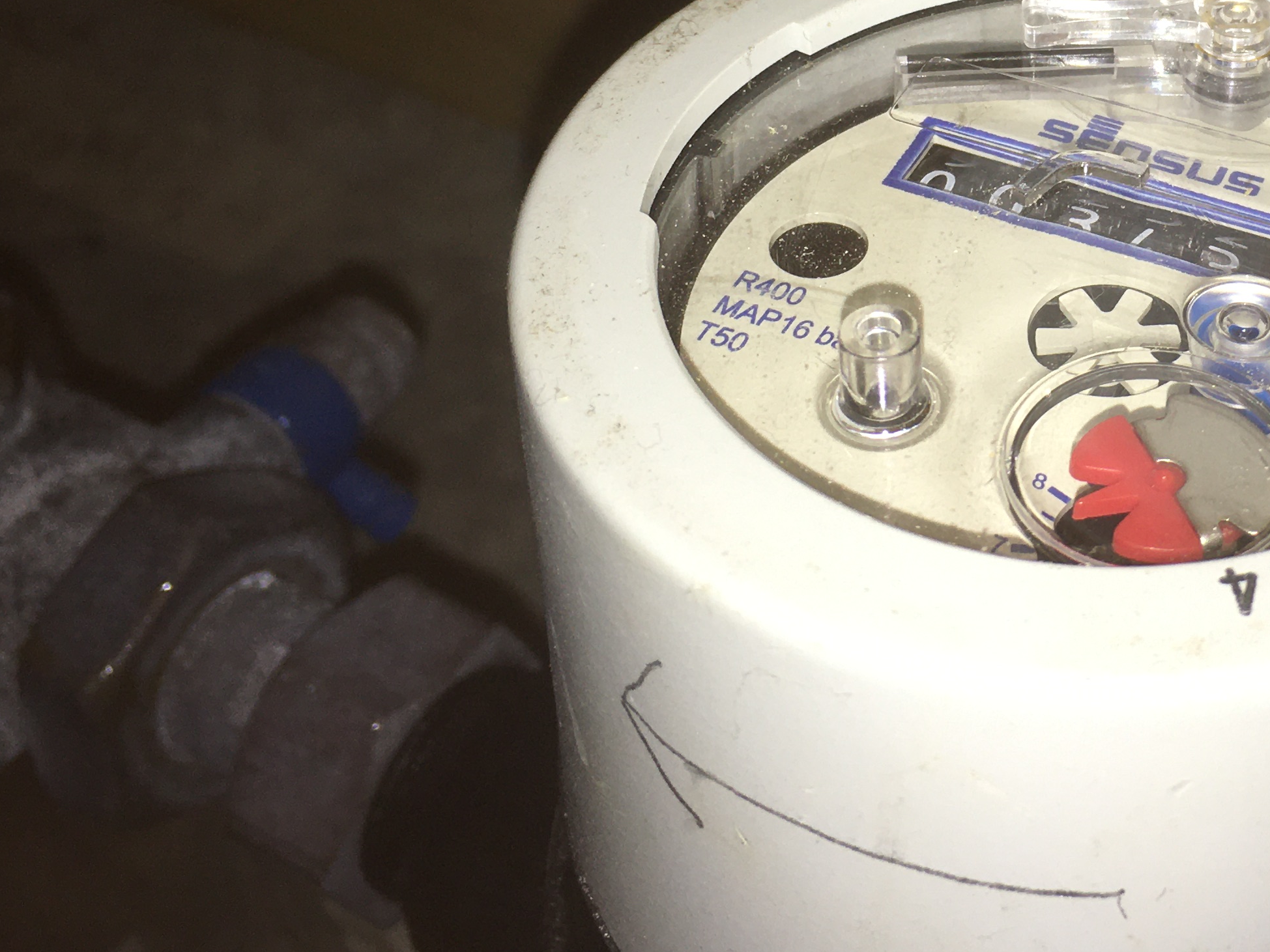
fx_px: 2201
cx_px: 1101
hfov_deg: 31.0
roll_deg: -1.4
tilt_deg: -39.6
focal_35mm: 60
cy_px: 132
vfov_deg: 23.9
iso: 25
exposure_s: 1/109
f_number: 2.2
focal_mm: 4.15
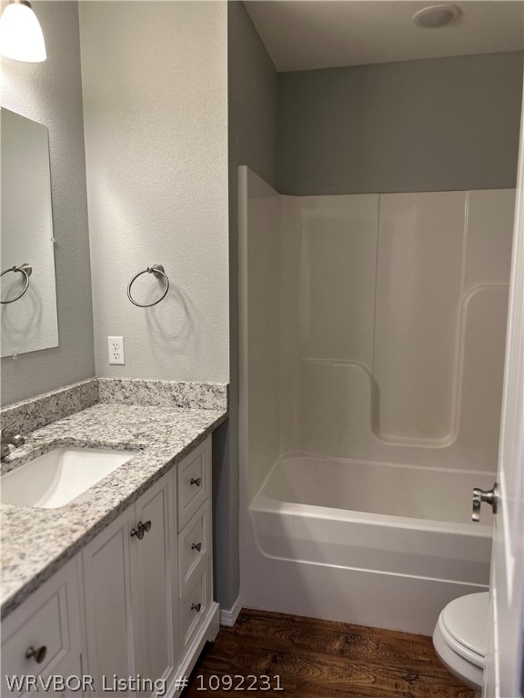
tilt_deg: -8.7
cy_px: 349
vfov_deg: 71.6
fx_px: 484
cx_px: 262
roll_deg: -0.8
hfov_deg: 56.8
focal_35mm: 24
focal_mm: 6.86
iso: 160
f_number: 1.78
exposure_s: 1/120
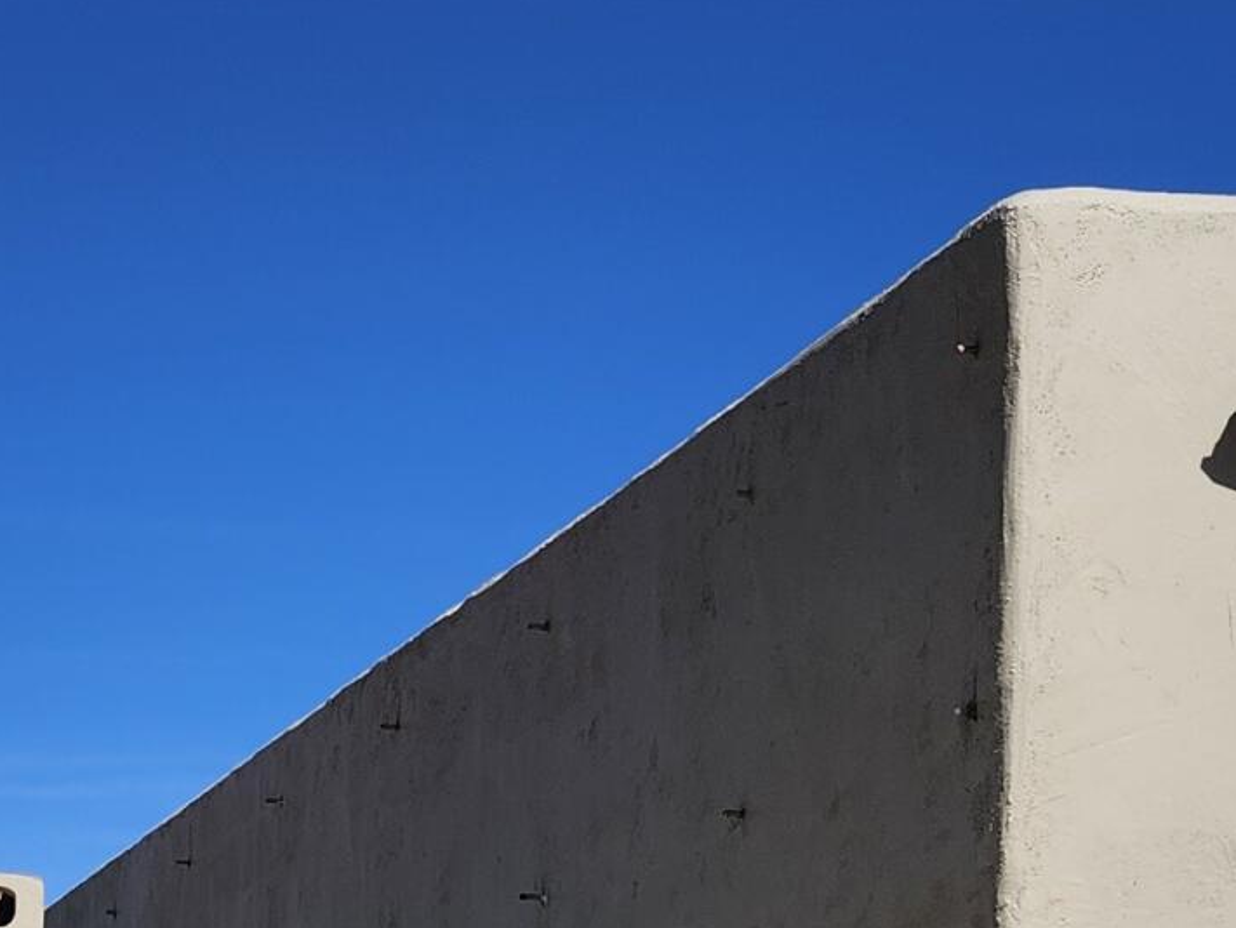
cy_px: 1387
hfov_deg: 19.5
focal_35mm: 97
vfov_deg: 14.3
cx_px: -71
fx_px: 3465
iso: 25
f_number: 1.8
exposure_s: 1/3211
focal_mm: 5.54
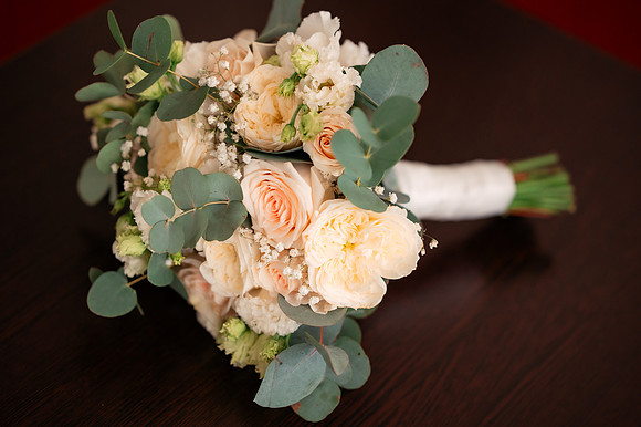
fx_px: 1593
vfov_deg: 15.3
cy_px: 225
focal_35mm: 90
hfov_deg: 22.7
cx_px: 303
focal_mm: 85
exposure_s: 1/200
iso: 1600
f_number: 1.8
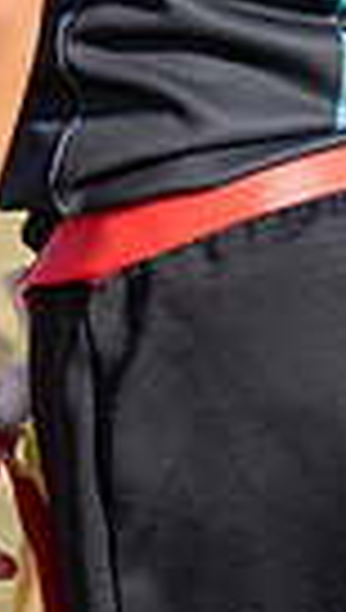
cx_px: 814
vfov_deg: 3.1
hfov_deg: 1.8
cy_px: -290
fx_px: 11101
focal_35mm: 684
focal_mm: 114
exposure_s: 1/1000
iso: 100
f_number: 2.8
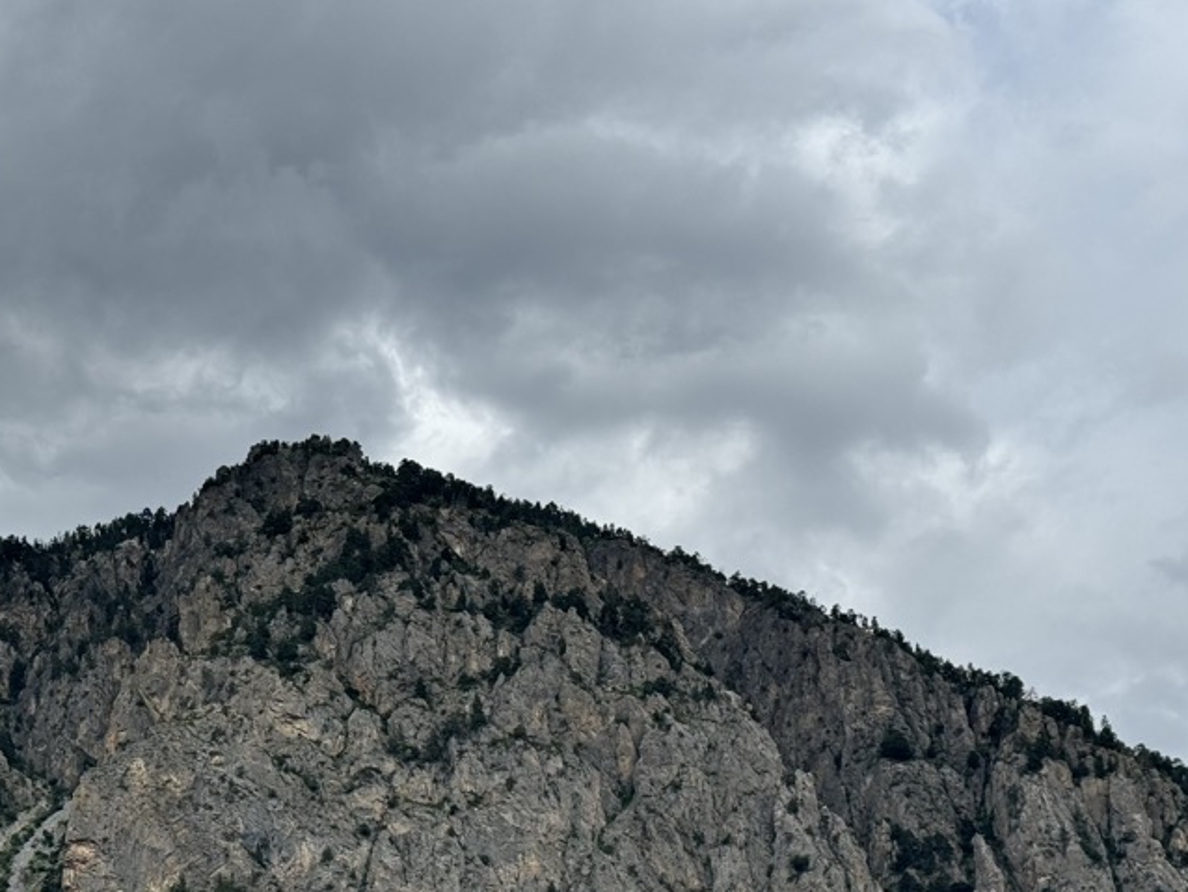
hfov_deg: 25.1
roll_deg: +0.9
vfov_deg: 19.0
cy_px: 646
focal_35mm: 77
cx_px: 361
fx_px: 2644
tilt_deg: +24.5
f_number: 1.78
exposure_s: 1/7092
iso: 64
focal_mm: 6.76
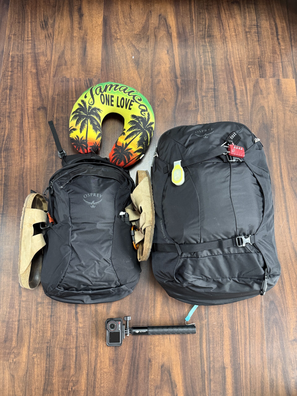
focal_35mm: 24
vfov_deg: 71.6
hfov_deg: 56.8
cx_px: 148
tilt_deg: -79.0
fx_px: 275
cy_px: 198
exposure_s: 1/50
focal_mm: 6.76
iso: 320
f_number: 1.78
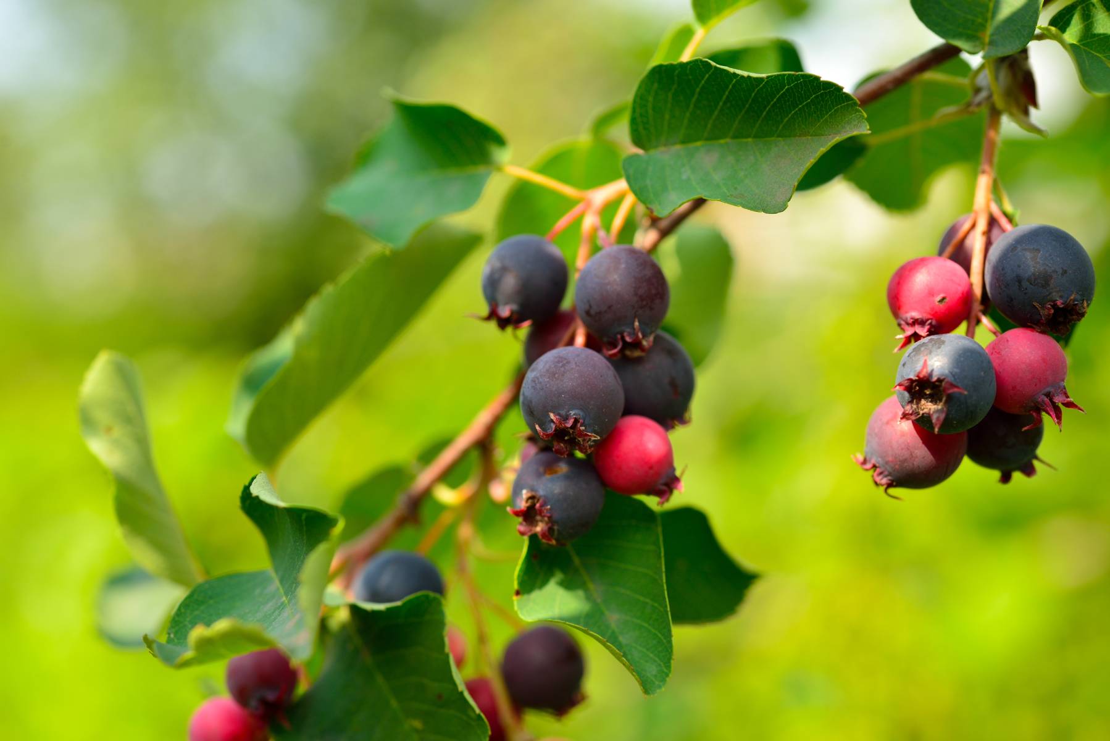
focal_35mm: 60
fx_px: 1850
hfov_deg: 33.4
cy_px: 370
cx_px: 555
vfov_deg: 22.6
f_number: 6.3
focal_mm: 60
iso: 160
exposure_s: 1/250
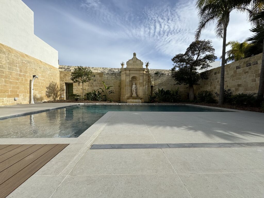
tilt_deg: -1.4
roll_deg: -1.2
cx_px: 132
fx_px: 107
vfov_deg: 85.7
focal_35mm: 14
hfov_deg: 102.1
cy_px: 99
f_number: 2.2
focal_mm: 2.22
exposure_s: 1/1600
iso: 50
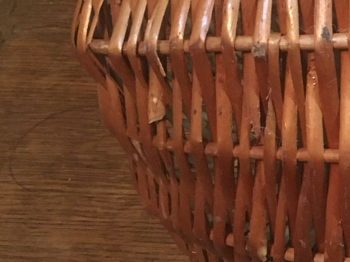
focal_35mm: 88
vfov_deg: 16.6
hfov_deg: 19.4
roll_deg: +0.9
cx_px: 524
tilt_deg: -39.5
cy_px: 38
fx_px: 890
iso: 250
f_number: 2.2
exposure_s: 1/17
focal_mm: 4.15
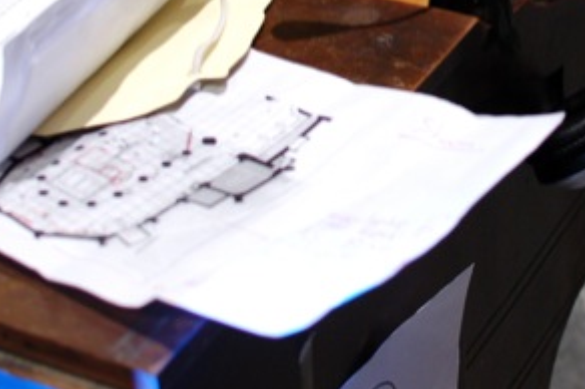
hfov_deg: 17.6
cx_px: 481
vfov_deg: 11.7
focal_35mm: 115
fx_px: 1868
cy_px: -35
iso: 800
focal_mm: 35
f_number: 3.2
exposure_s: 1/40
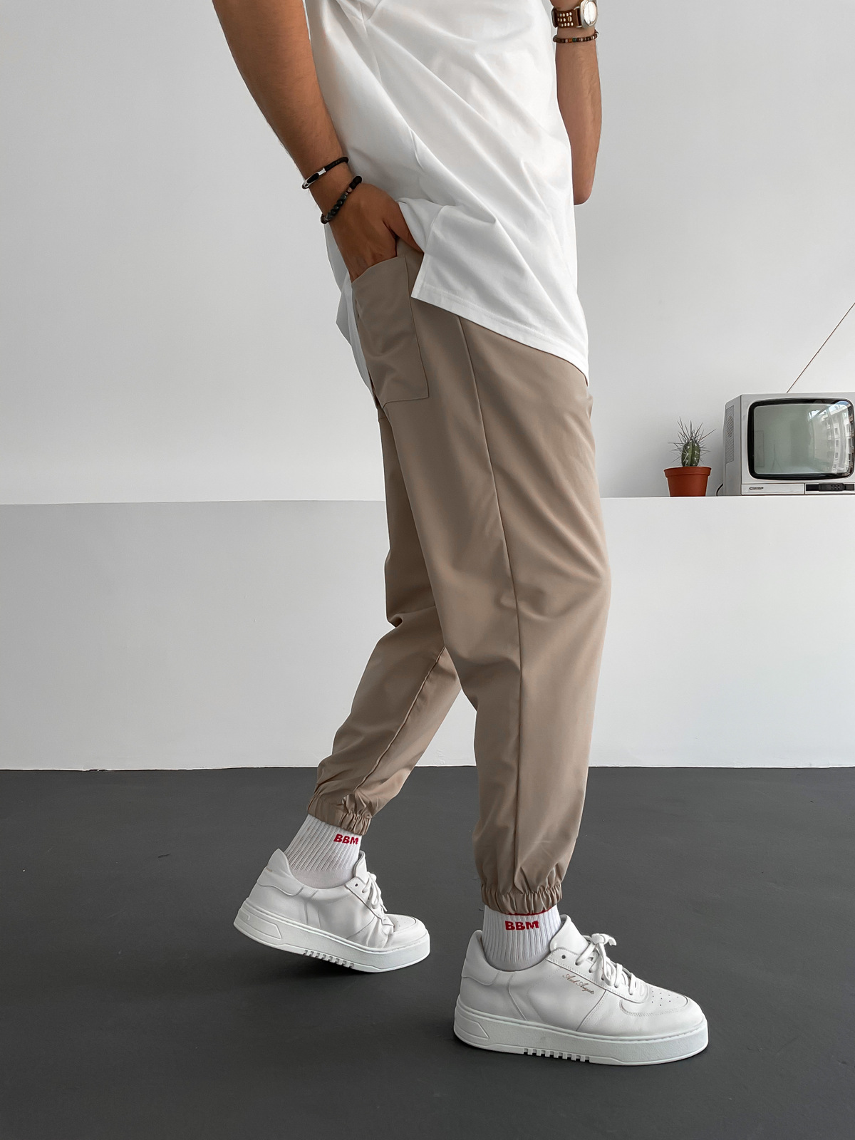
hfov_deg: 48.2
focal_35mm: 29
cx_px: 428
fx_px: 955
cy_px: 570
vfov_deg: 61.7
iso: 32
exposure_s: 1/120
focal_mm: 3
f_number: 1.8
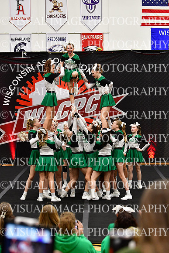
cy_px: 126
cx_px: 84
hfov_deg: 11.4
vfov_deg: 17.1
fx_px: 844
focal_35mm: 120
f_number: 3.5
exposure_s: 1/500
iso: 4000
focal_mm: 80
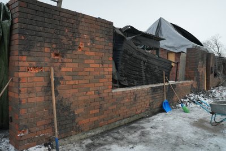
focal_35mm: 28
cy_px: 76
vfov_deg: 46.4
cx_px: 113
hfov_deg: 65.5
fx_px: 176
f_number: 2.8
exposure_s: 1/200
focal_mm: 28
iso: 500
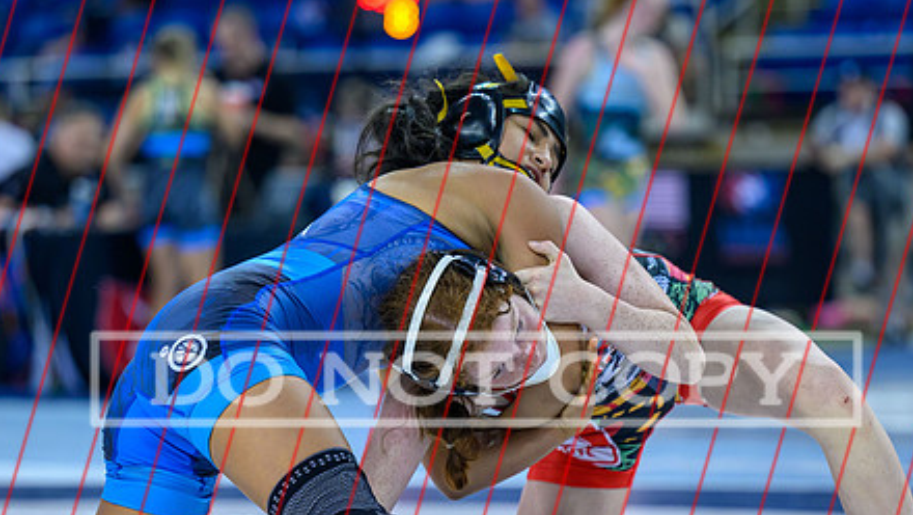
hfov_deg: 11.4
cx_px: 501
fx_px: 4554
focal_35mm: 188
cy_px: 429
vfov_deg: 6.5
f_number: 2.8
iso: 2000
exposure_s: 1/800
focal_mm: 125
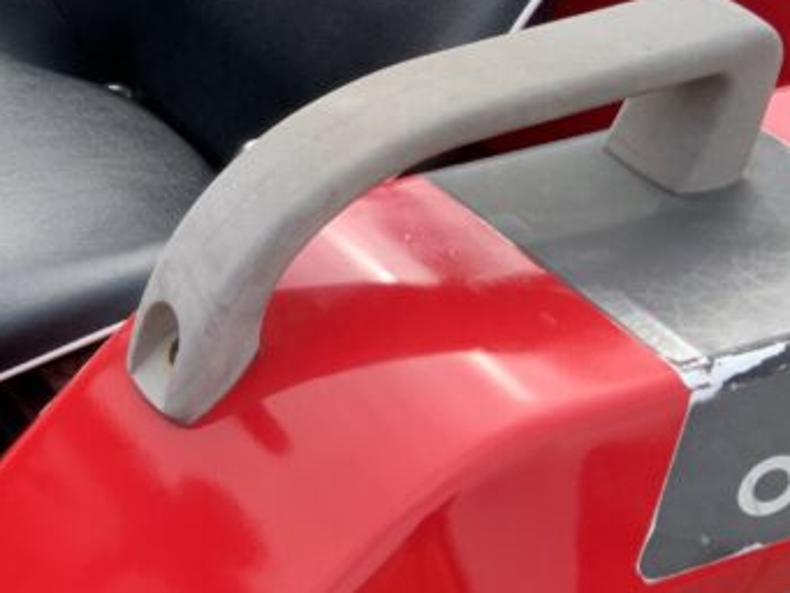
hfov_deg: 20.6
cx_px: -225
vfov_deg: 16.8
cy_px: 79
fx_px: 1986
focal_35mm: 87
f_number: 1.8
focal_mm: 3
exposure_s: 1/749
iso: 16
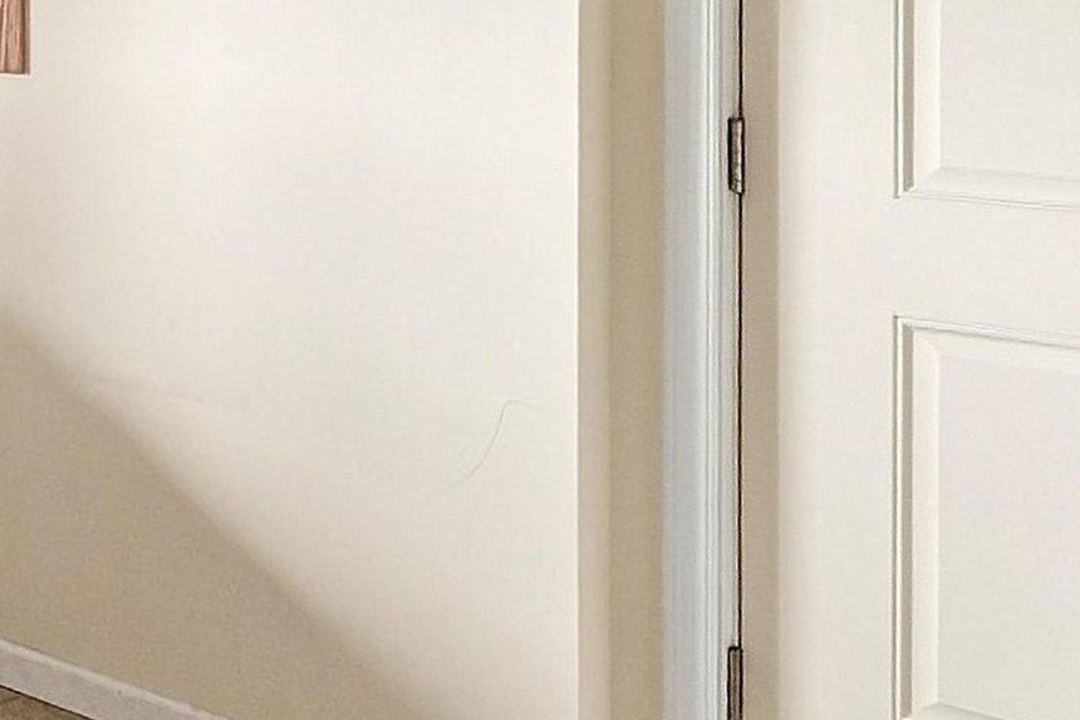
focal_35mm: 52
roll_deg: -0.4
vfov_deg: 25.2
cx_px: -681
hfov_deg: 24.9
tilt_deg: -4.2
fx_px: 1560
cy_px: 83
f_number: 2.2
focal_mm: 2.2
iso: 320
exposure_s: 1/120
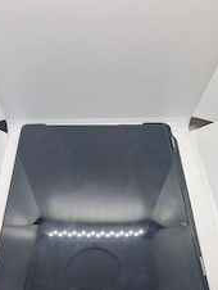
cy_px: 226
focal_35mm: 23
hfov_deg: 58.8
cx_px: 95
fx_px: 193
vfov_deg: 67.9
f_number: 2.2
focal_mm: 2.2
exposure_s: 1/100
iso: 64
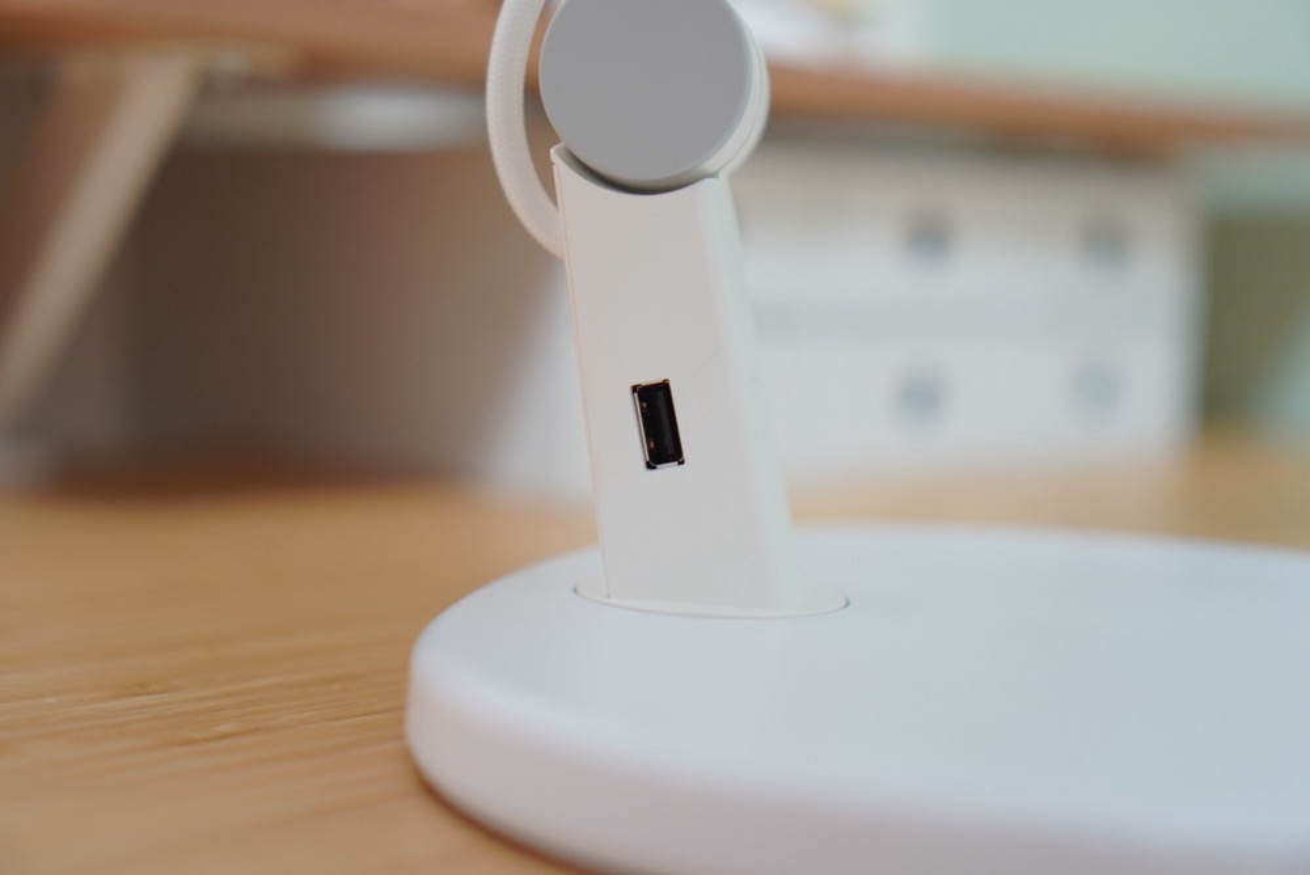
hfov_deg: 37.8
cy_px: 438
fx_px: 1911
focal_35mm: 52
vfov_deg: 25.8
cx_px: 655
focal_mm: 35
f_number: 1.8
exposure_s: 1/60
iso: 250
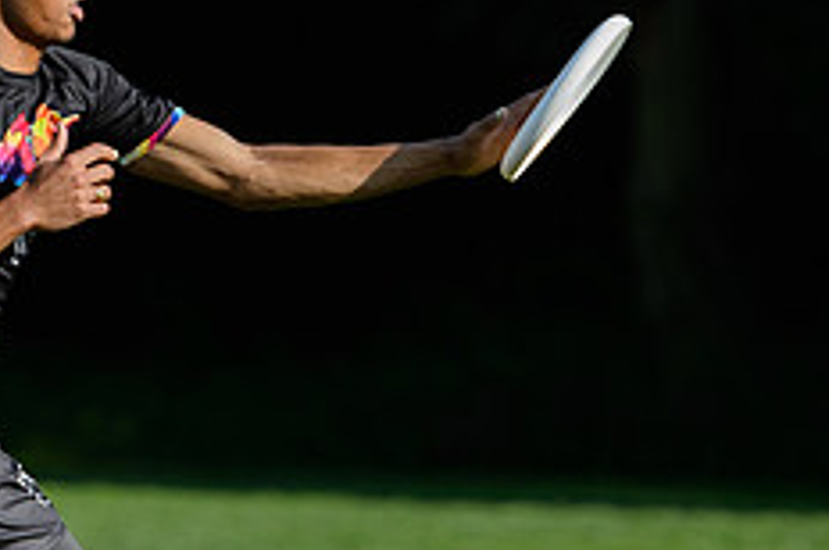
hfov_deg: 3.9
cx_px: -4
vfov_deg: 2.6
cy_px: 196
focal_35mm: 530
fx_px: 12188
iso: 200
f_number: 2.8
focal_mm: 170
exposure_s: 1/1250
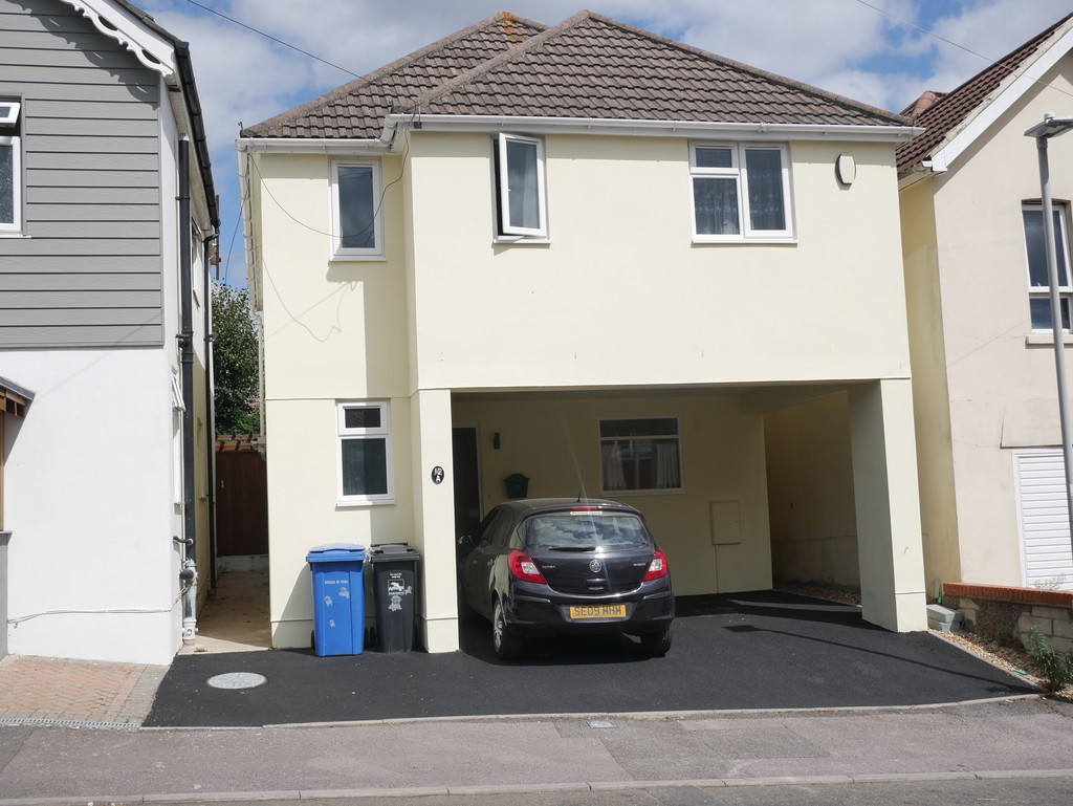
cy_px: 403
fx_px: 1240
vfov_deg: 36.0
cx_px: 536
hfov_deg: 46.8
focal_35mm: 40
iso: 200
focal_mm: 20
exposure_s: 1/500
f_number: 9
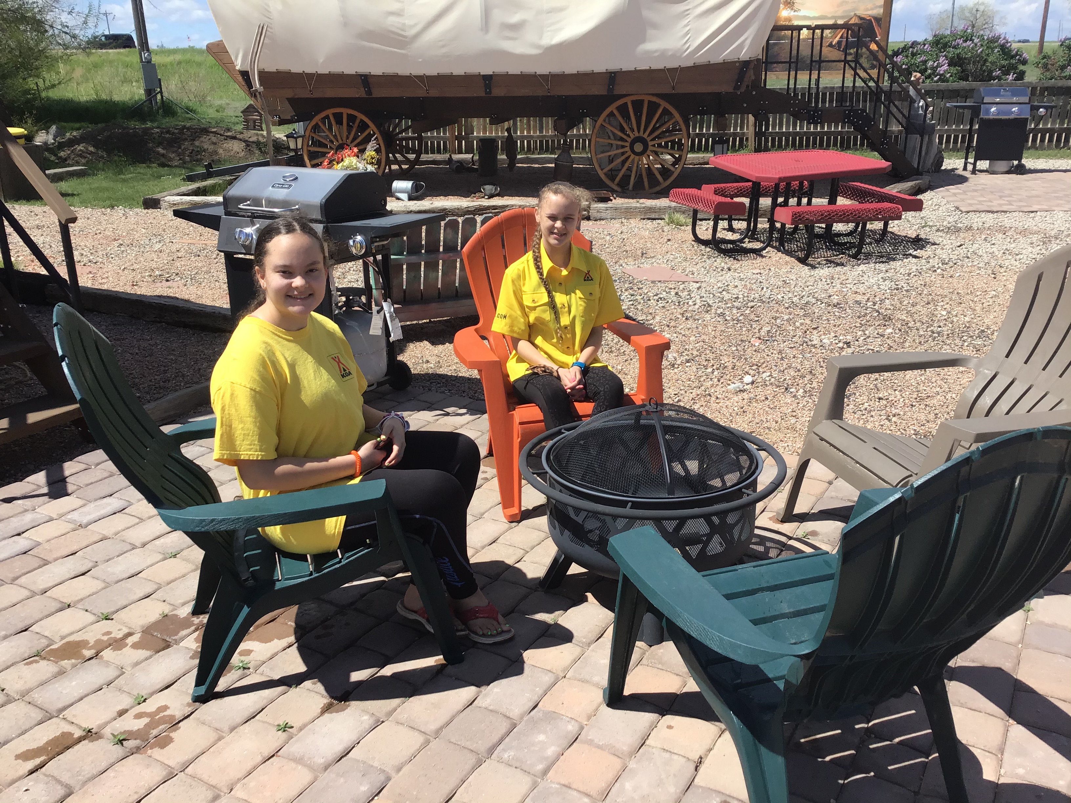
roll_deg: +0.3
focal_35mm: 31
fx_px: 959
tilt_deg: -19.2
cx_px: 536
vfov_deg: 45.4
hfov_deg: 58.4
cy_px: 402
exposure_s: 1/1314
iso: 25
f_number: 2.4
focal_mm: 3.3
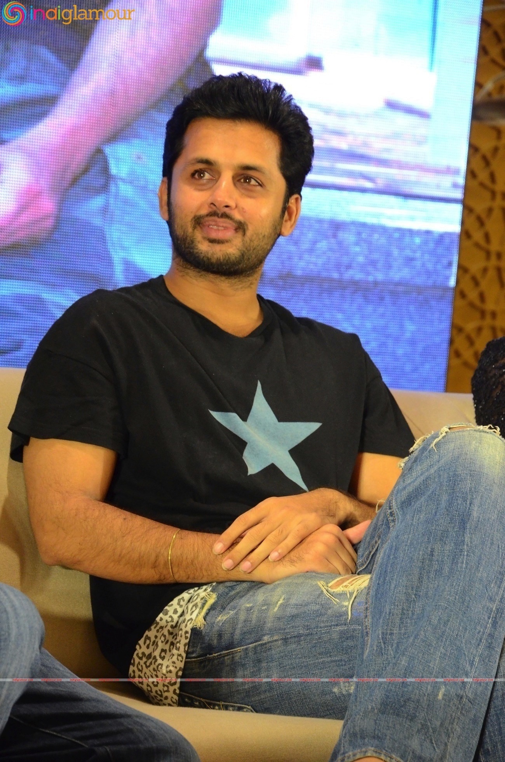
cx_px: 252
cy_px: 381
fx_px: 3329
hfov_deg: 8.7
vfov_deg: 13.1
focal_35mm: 158
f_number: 6.3
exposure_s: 1/80
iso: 3200
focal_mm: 105
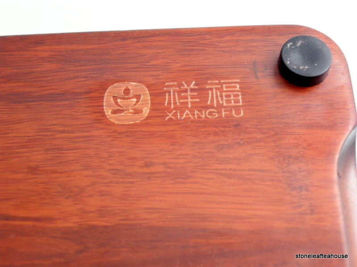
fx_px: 619
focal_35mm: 60
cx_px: 178
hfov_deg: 32.2
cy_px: 134
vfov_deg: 24.4
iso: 400
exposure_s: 1/26.8
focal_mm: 12.9
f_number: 3.5
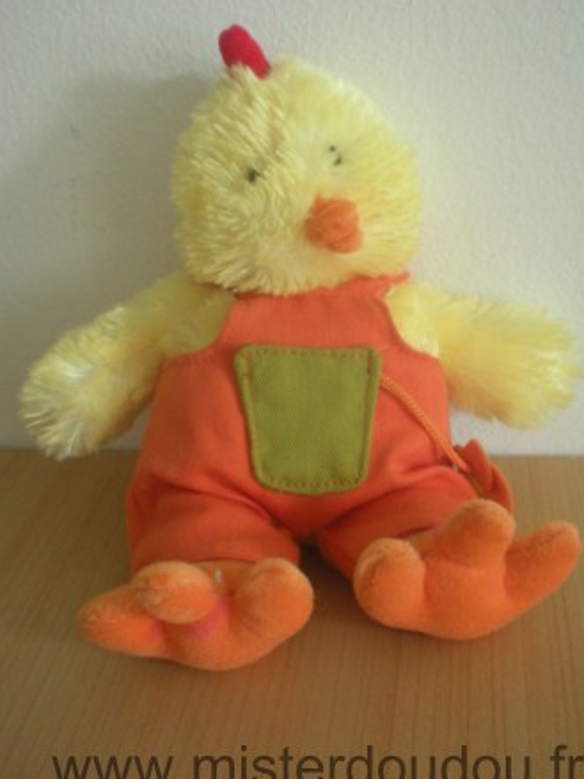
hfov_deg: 32.2
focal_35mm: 45
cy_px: 341
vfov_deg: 42.0
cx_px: 316
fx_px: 1013
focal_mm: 6.3
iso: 200
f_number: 3.1
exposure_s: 1/15.5
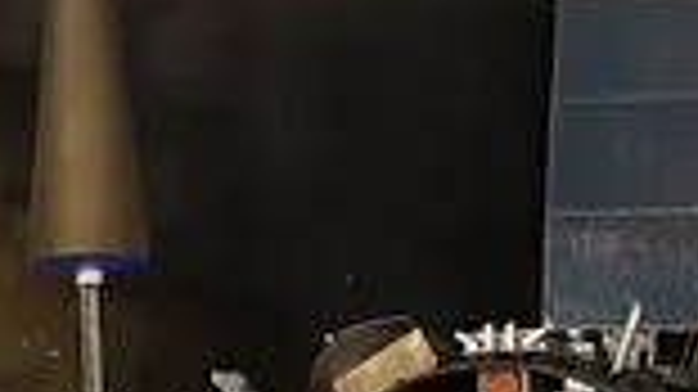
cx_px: -122
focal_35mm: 220
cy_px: 68
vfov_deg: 5.5
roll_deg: +0.7
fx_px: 4070
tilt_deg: +11.0
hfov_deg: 9.7
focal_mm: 5.96
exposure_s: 1/14
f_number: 1.6
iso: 1250
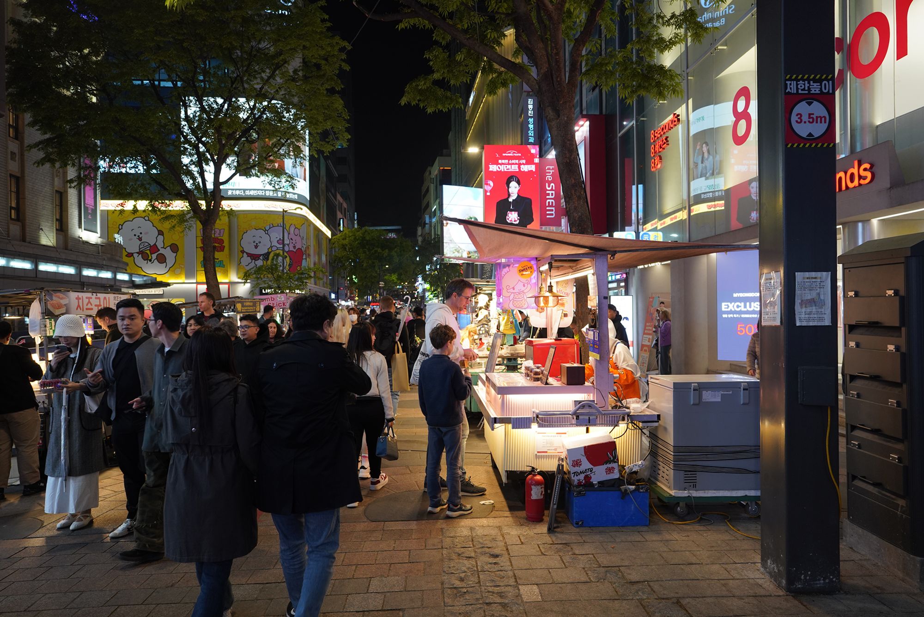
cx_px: 462
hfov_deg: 73.7
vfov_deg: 53.1
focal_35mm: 24
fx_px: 616
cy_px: 308
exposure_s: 1/100
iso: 800
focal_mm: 24
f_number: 4.5
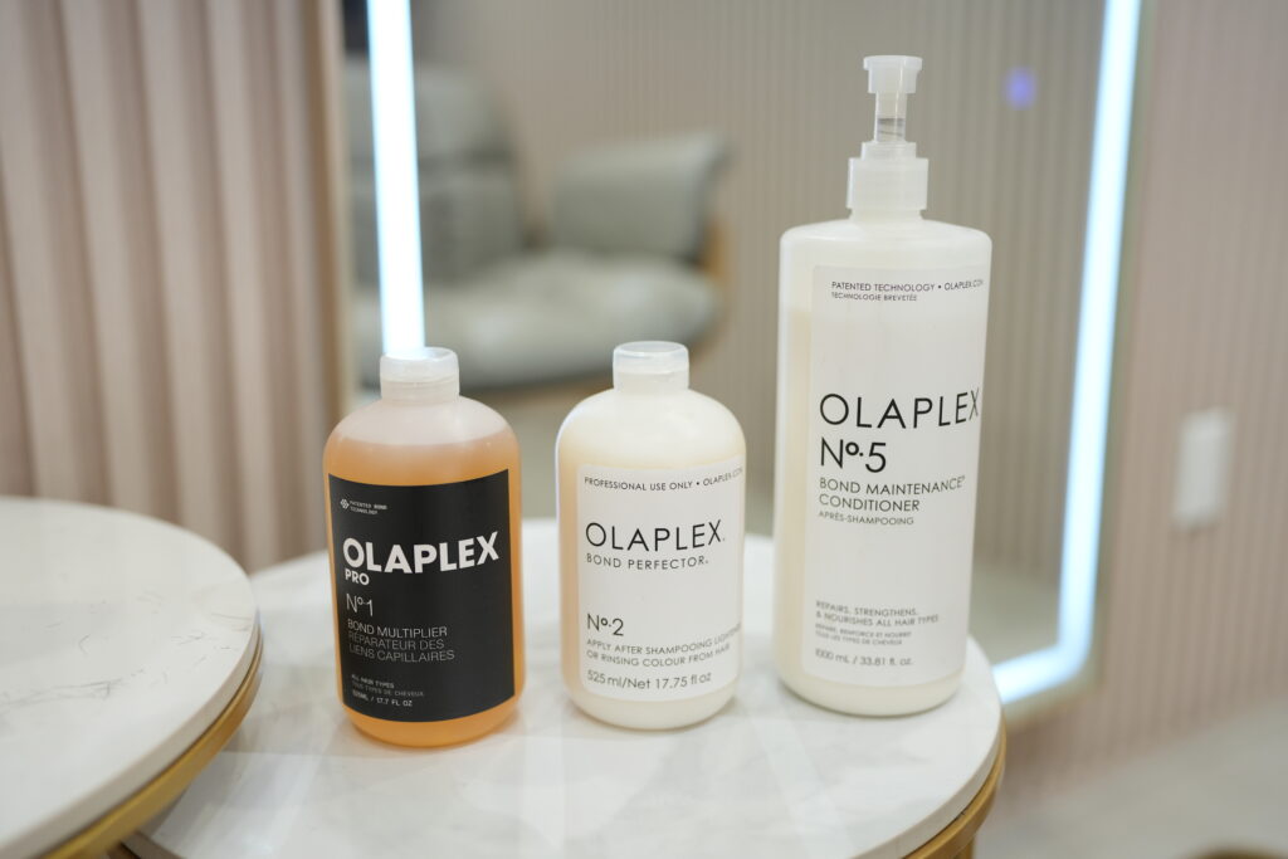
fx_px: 1252
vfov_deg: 37.9
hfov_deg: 54.4
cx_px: 644
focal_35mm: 35
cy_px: 430
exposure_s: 1/320
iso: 640
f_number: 2
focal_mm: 35
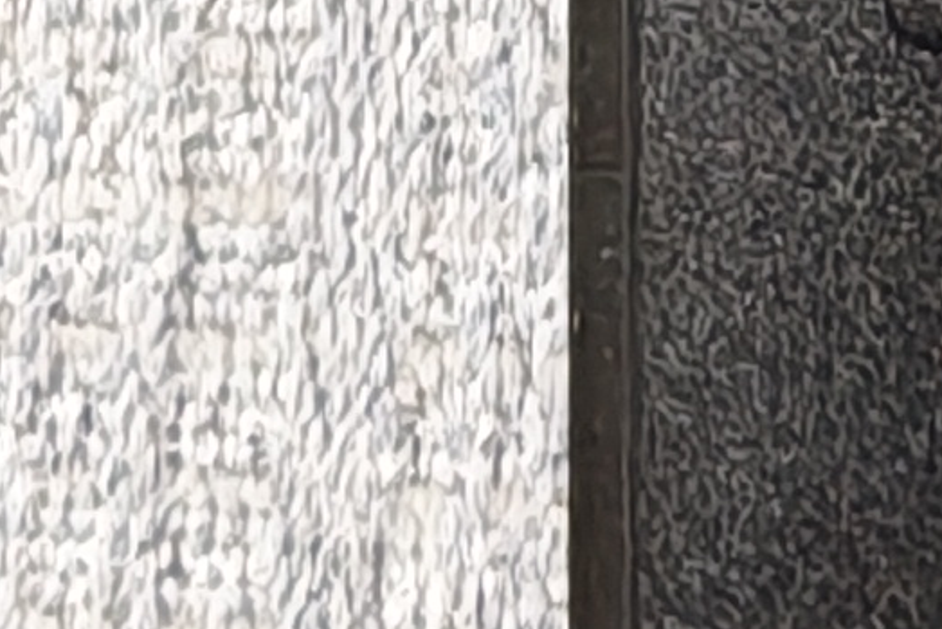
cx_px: 2143
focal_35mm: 191
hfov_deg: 9.7
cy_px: -2238
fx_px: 4999
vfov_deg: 5.7
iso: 400
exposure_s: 1/13
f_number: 2.2
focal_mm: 1.96
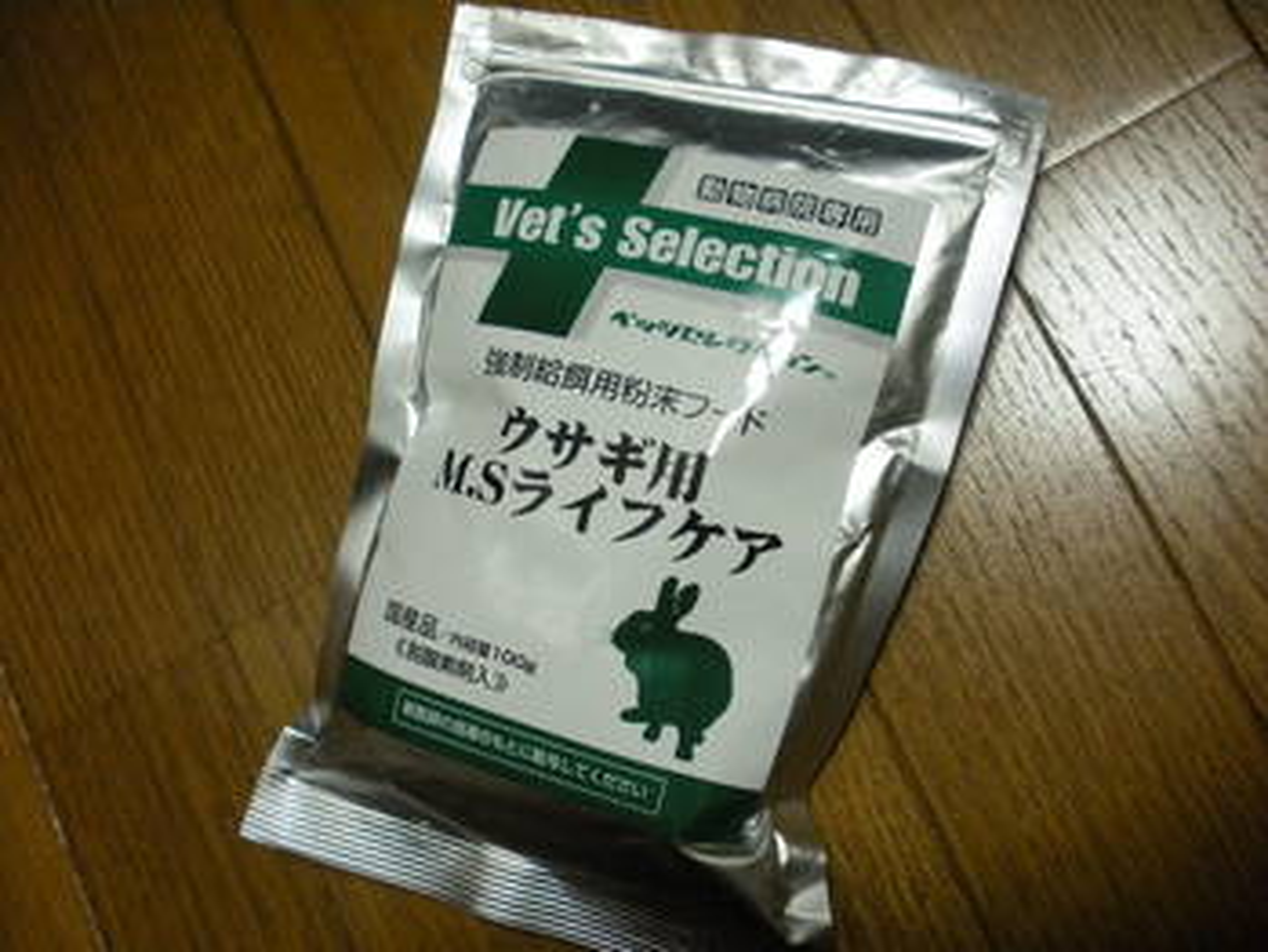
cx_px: 634
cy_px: 476
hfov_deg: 52.6
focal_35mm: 35
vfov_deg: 40.7
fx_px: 1283
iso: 400
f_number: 3.5
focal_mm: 6.3
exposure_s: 1/34.3
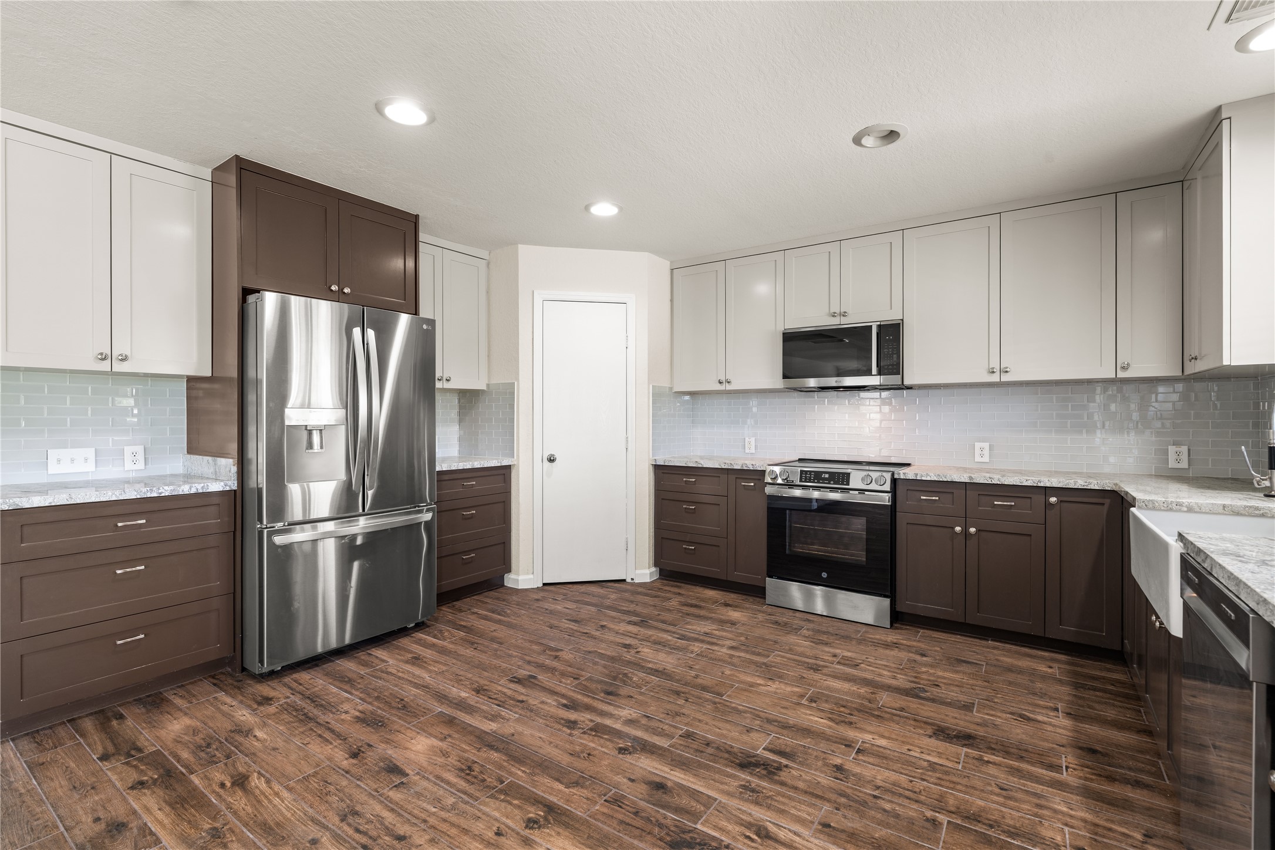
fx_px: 567
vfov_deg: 73.7
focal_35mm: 16
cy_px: 425
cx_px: 638
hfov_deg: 96.7
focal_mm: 16
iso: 200
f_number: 9
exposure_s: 2.5
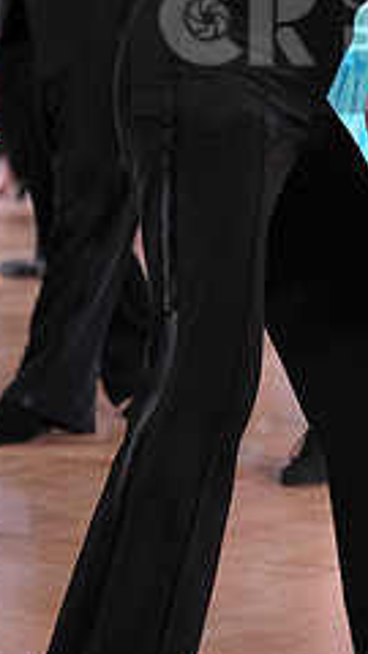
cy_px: 25
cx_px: 508
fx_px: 3157
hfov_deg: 6.6
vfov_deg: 11.7
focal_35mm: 182
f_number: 4
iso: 2500
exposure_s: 1/500
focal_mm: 72
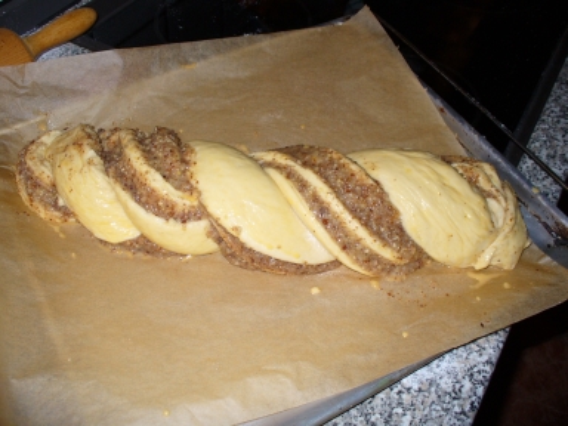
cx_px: 284
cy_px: 213
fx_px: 607
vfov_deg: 38.7
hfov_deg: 50.1
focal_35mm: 37
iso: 100
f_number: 2.8
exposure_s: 1/60
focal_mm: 6.1
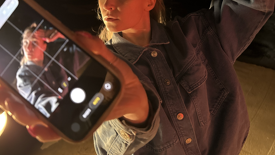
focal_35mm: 35
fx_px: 255
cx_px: 150
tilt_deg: -15.8
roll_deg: -1.6
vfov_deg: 32.5
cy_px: 25
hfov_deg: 56.5
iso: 1000
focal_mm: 6.76
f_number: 1.78
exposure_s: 1/30
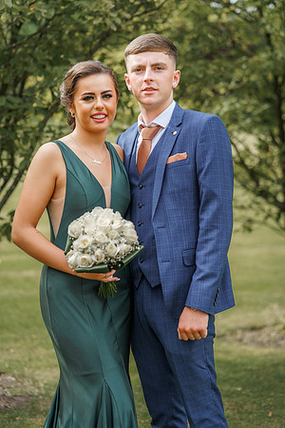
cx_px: 142
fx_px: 1009
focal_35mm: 85
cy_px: 214
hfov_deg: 16.1
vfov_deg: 23.9
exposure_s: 1/640
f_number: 2.8
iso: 100
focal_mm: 85
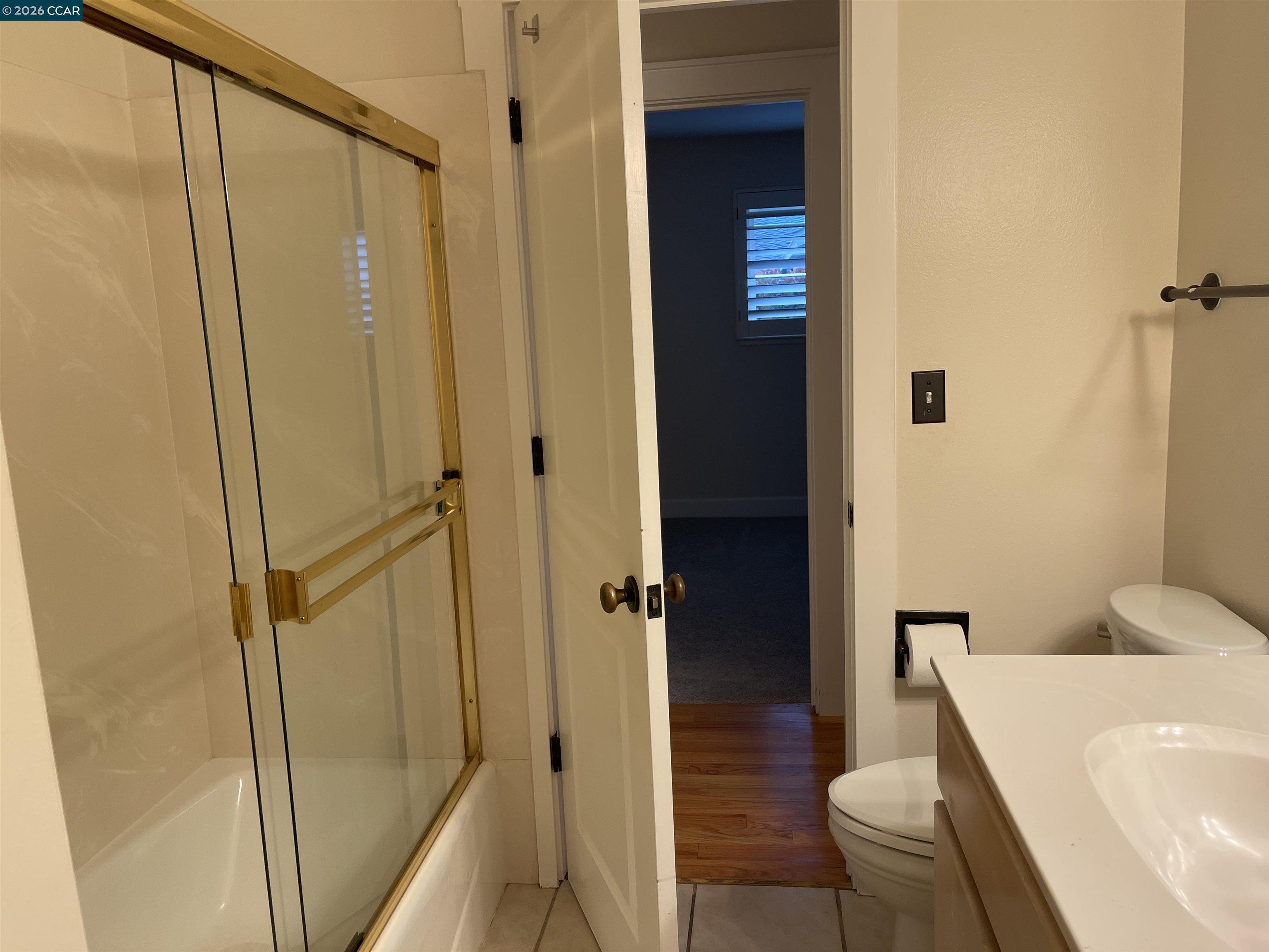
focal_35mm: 26
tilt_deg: -10.0
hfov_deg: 67.3
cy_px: 476
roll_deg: +2.5
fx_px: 953
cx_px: 634
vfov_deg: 53.1
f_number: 1.6
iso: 80
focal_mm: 5.1
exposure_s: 1/60
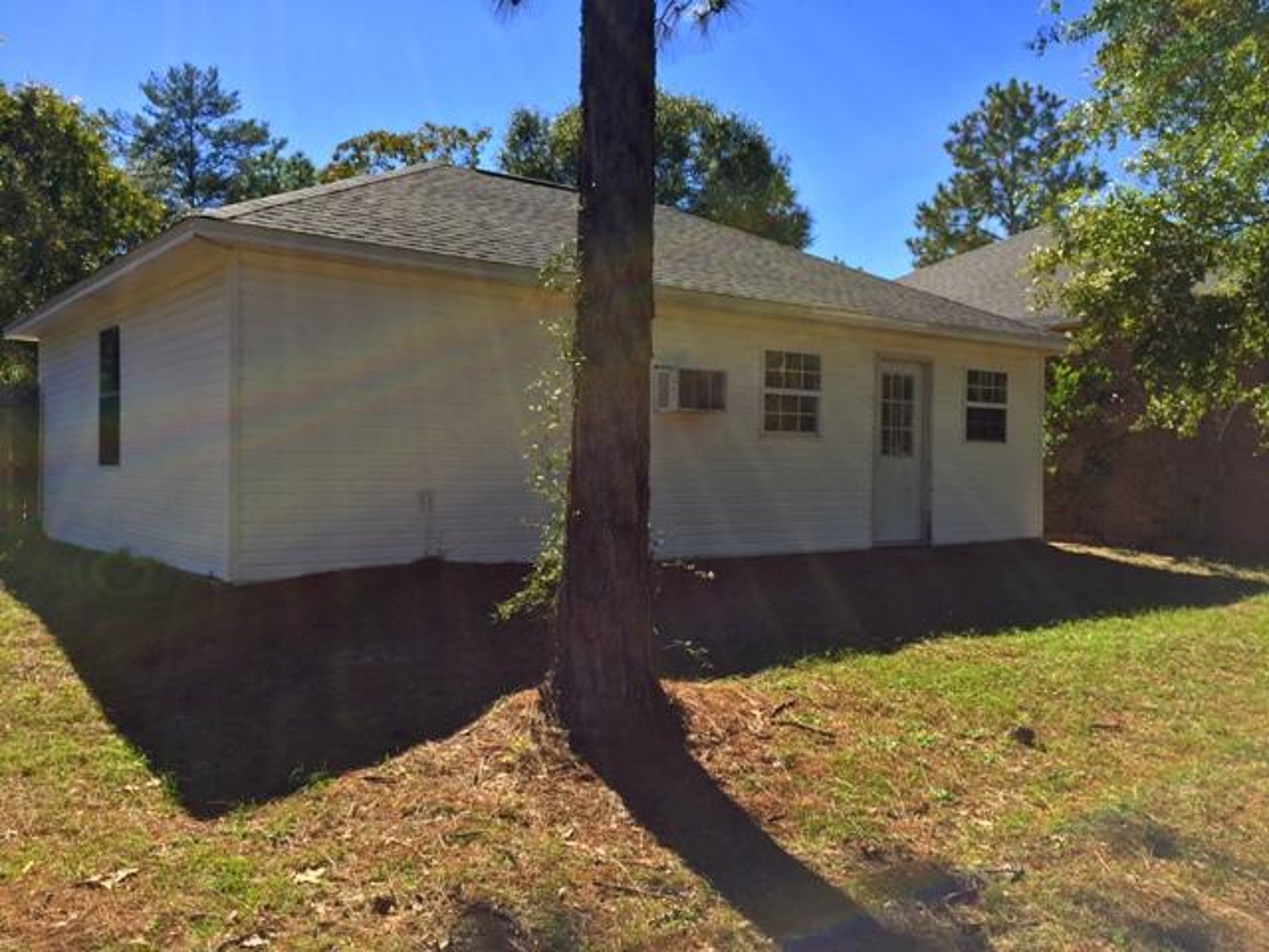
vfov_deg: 48.2
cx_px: 634
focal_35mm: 29
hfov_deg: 61.7
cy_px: 476
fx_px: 1063
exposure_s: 1/1647
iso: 32
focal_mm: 4.15
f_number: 2.2
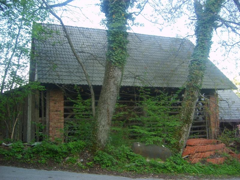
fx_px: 243
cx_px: 120
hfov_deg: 52.6
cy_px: 90
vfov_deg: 40.7
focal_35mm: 35
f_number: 2.8
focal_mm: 5.8
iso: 50
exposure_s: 1/60
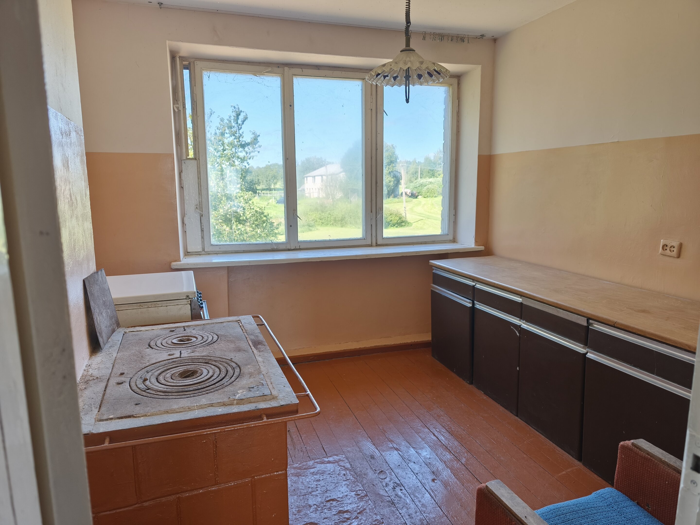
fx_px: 465
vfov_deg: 58.9
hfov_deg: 73.9
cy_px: 262
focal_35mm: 23
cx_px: 350
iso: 250
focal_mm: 6.57
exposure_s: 1/100
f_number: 1.6
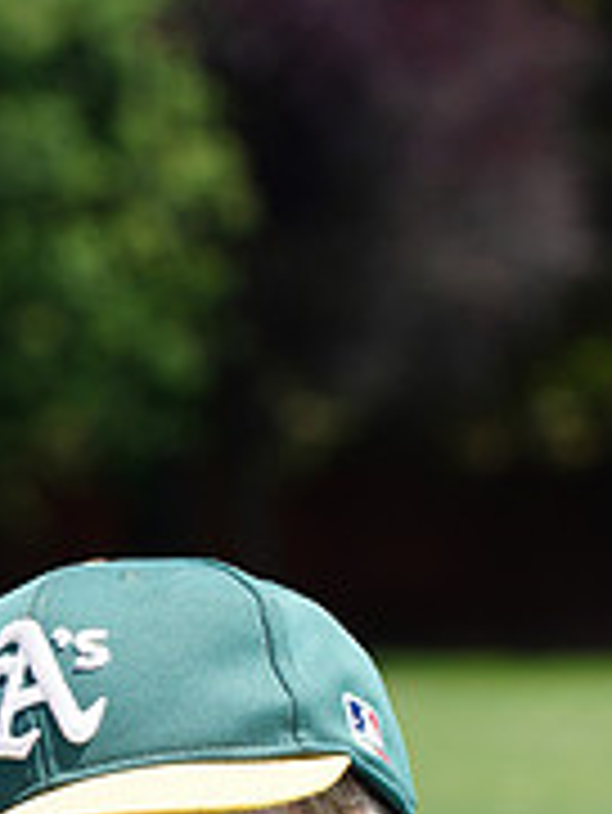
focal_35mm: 543
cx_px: 178
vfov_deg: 3.6
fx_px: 12785
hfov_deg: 2.7
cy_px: 1228
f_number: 10
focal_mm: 176
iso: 200
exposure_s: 1/200
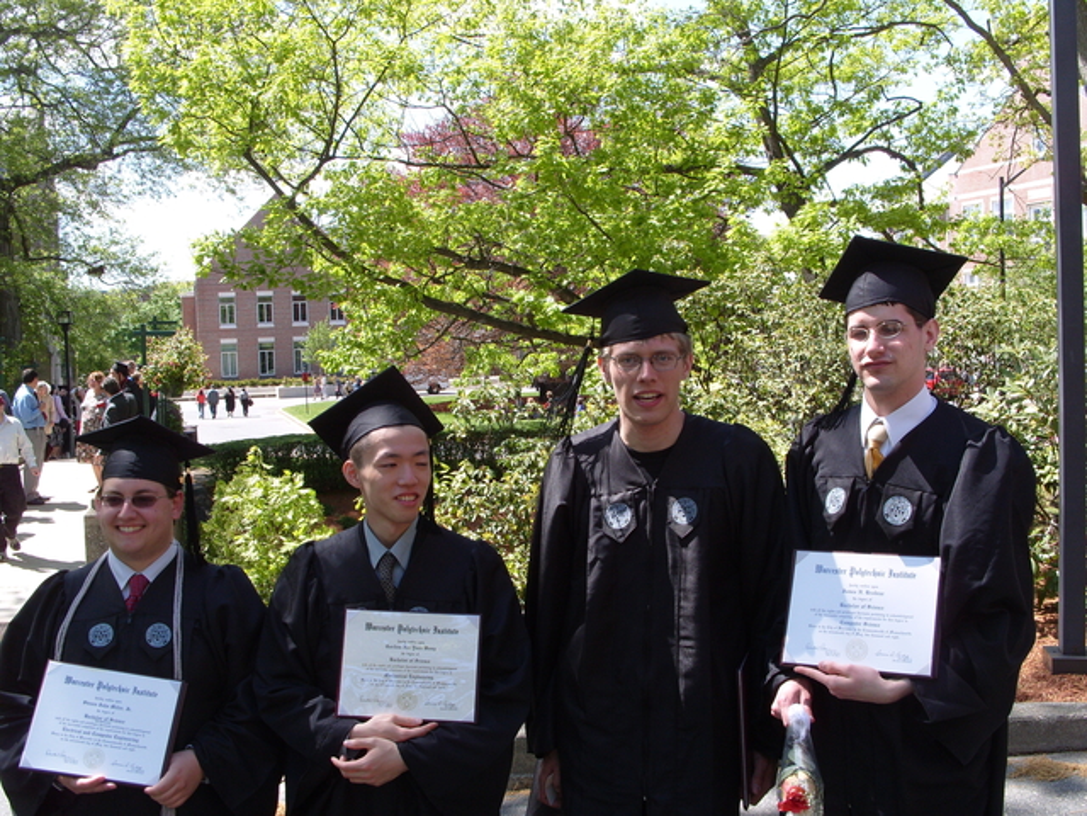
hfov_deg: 52.6
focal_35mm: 35
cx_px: 544
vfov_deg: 40.7
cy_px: 408
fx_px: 1099
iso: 80
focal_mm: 7.8
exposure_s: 1/250
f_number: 4.8
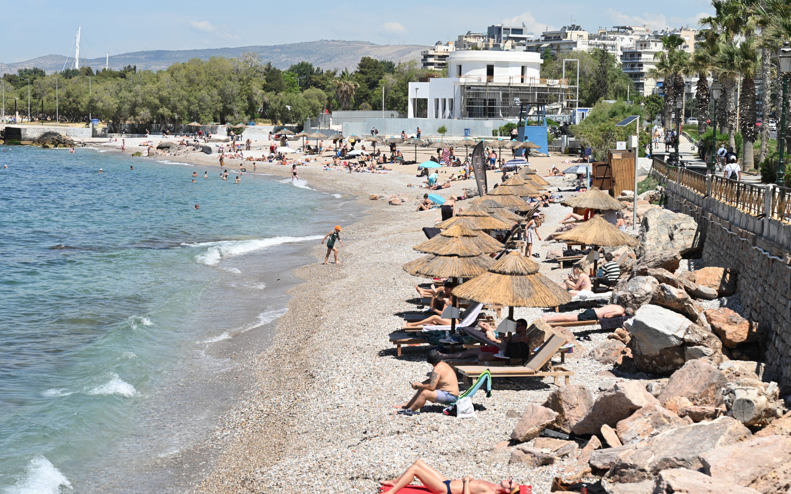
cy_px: 263
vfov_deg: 16.5
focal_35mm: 79
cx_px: 397
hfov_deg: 26.1
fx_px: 1703
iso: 100
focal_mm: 77
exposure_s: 1/800
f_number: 5.6
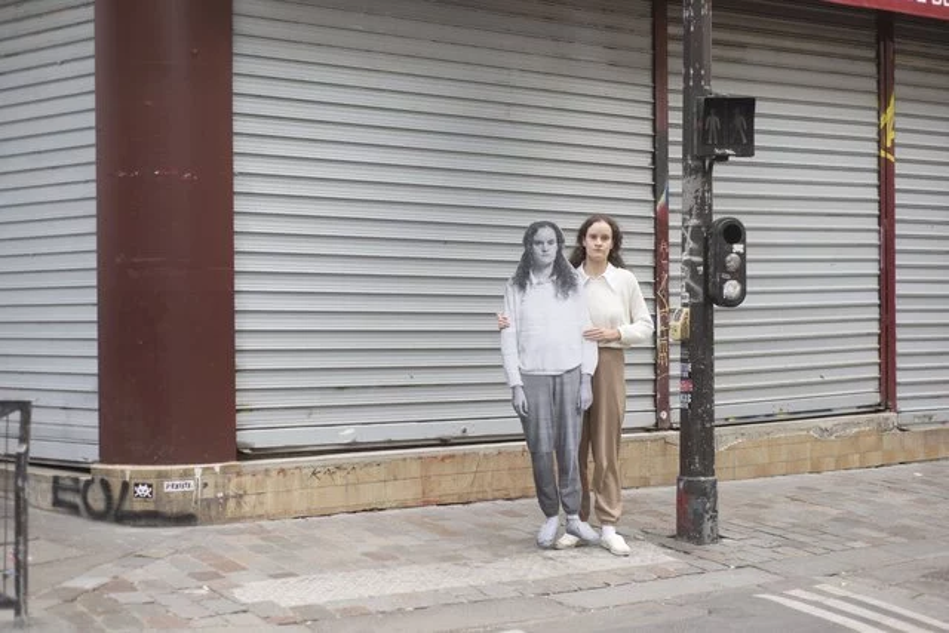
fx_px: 1318
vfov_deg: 27.0
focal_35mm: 50
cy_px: 316
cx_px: 474
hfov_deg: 39.6
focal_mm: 50
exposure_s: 1/3200
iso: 640
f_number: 3.2
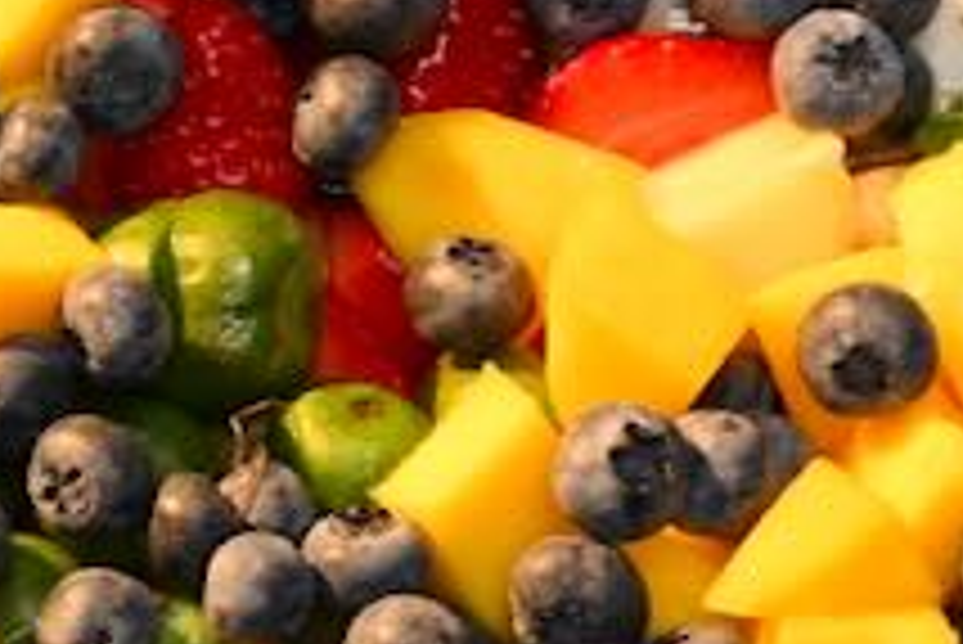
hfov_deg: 5.9
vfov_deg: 4.0
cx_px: -212
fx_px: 9288
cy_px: 833
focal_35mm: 347
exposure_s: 1/25
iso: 200
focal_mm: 62
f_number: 10
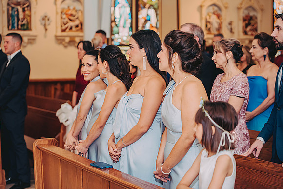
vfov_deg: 19.5
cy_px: 94
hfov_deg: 28.8
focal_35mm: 70
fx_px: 550
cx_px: 142
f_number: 2.8
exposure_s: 1/80
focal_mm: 70
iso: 800
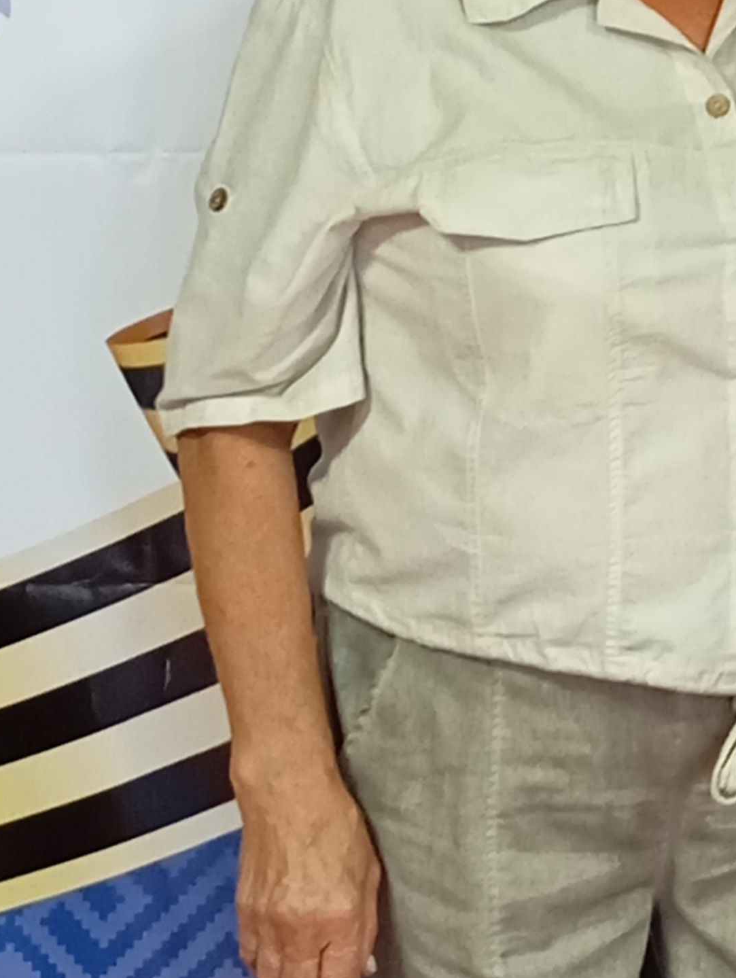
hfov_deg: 8.5
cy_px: 133
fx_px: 4894
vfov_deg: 11.4
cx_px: 764
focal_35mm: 173
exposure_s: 1/25
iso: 1239
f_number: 1.8
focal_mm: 4.27
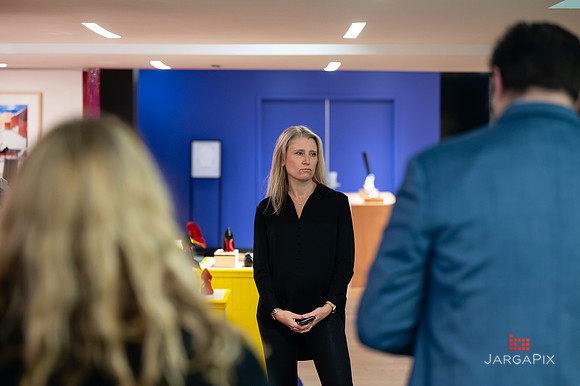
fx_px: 1614
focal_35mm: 100
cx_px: 290
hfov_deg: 20.4
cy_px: 193
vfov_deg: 13.6
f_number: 3.2
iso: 1250
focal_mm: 97
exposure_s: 1/160
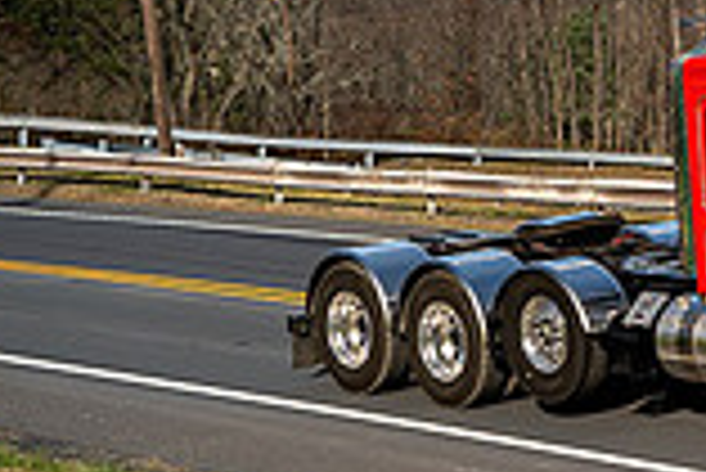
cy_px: 83
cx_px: 1165
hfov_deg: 13.5
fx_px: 2748
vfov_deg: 9.8
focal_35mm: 140
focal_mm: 38
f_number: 2.2
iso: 125
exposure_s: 1/160
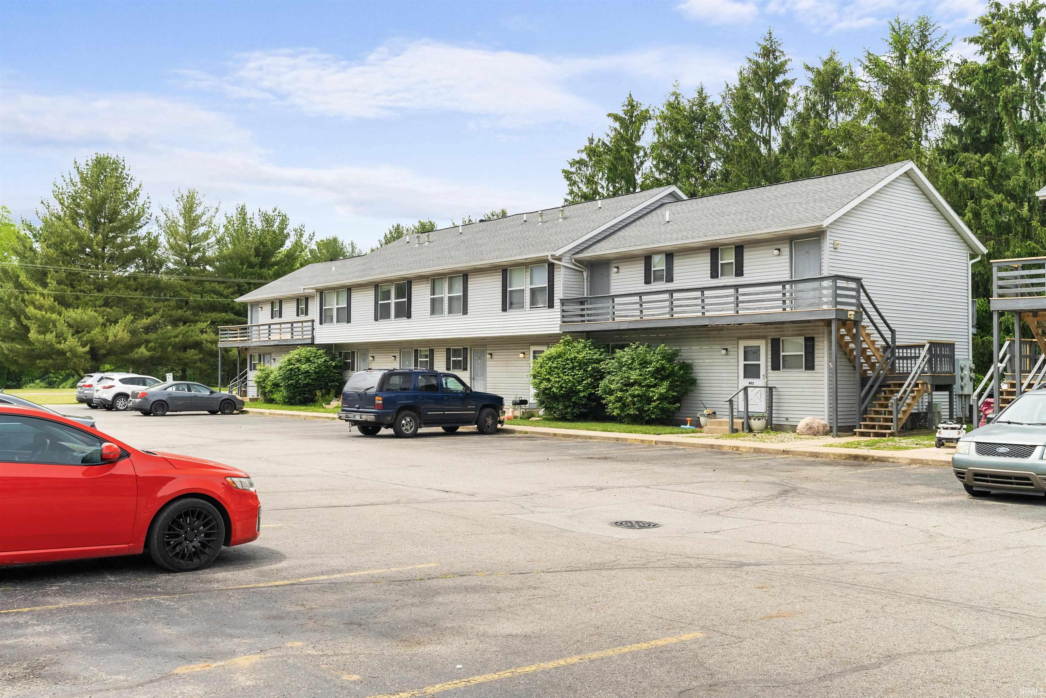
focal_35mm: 35
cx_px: 523
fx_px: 1017
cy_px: 349
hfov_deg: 54.4
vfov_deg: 37.9
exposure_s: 1/100
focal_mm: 35
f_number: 5.6
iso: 1000
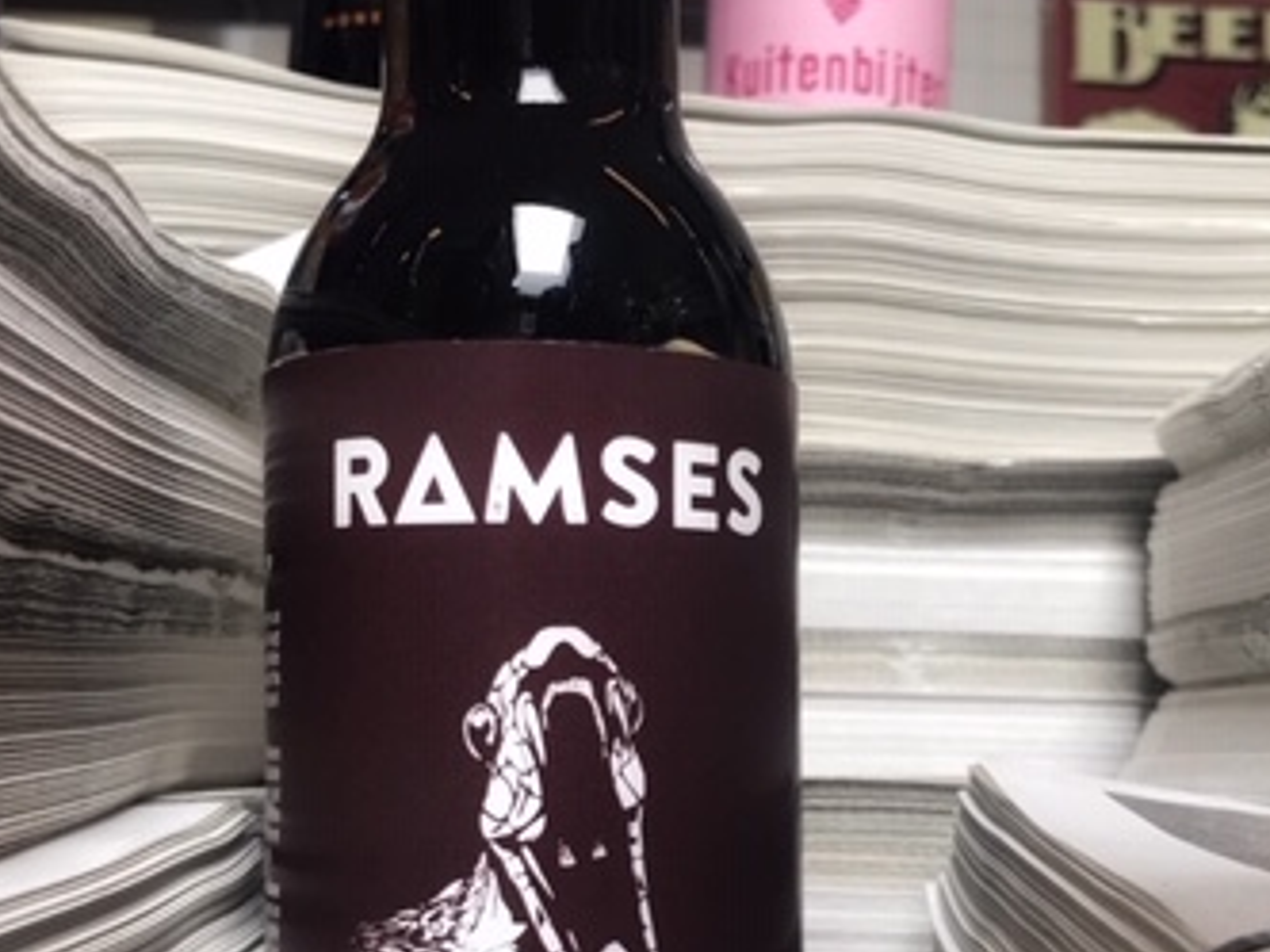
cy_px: 631
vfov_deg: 26.9
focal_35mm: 54
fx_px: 1981
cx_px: 750
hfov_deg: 35.4
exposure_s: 1/100
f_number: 1.8
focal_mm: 3.99
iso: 25
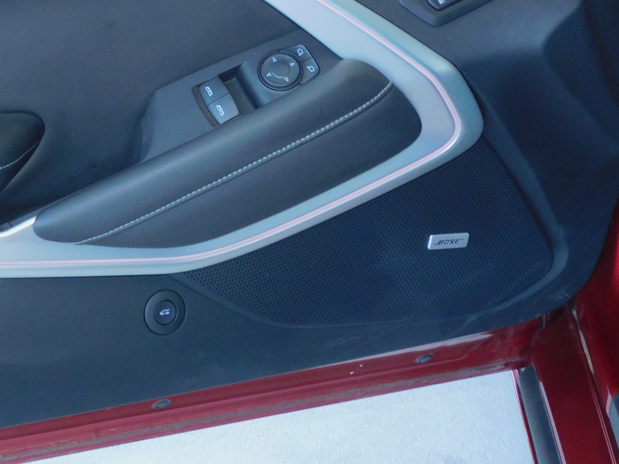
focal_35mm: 73
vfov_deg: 19.9
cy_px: 91
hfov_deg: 25.9
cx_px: 81
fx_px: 1306
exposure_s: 1/30
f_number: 3.8
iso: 200
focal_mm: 7.2
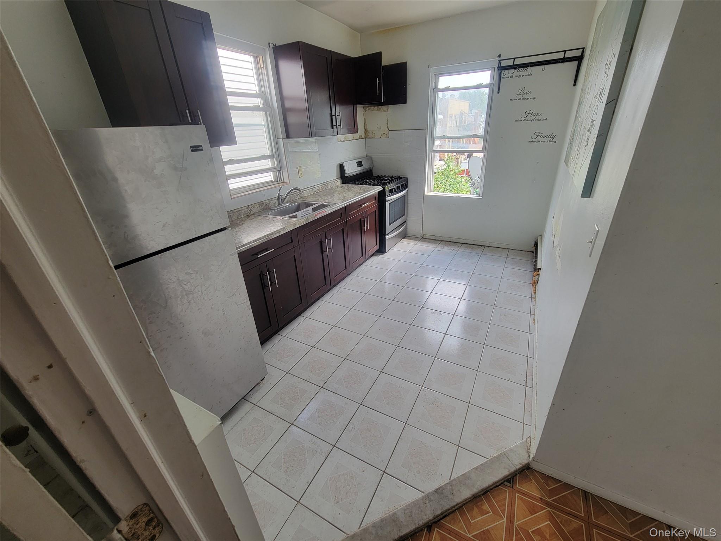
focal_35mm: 13
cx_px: 360
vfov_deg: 89.9
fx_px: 271
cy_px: 270
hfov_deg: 106.2
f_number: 2.2
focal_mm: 2.2
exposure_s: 1/60
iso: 50
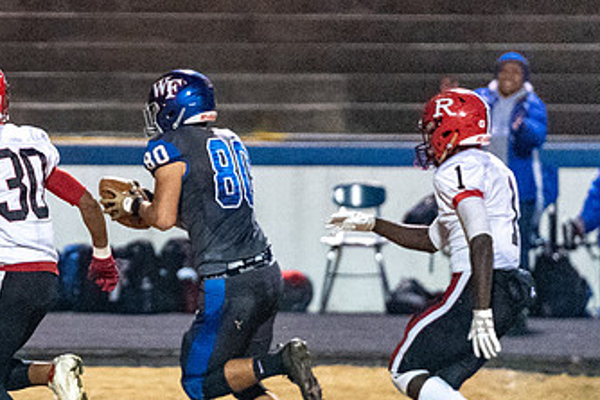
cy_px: 205
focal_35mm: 601
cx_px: -89
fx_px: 10020
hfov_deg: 3.4
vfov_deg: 2.3
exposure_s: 1/800
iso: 10000
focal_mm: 200
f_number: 2.8
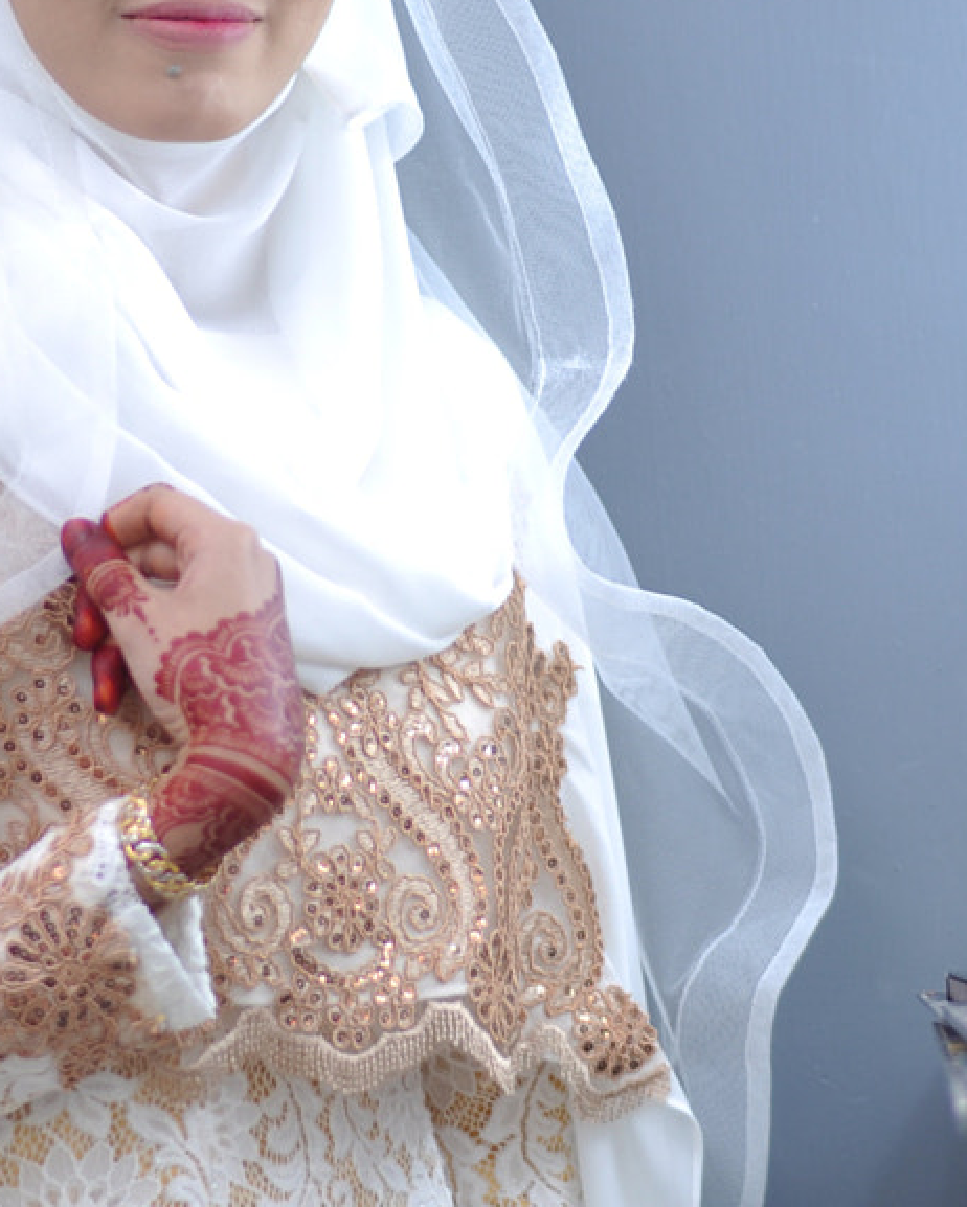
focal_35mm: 117
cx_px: 547
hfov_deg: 13.2
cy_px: 688
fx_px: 4183
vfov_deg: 16.4
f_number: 1.4
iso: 100
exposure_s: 1/160
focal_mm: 30
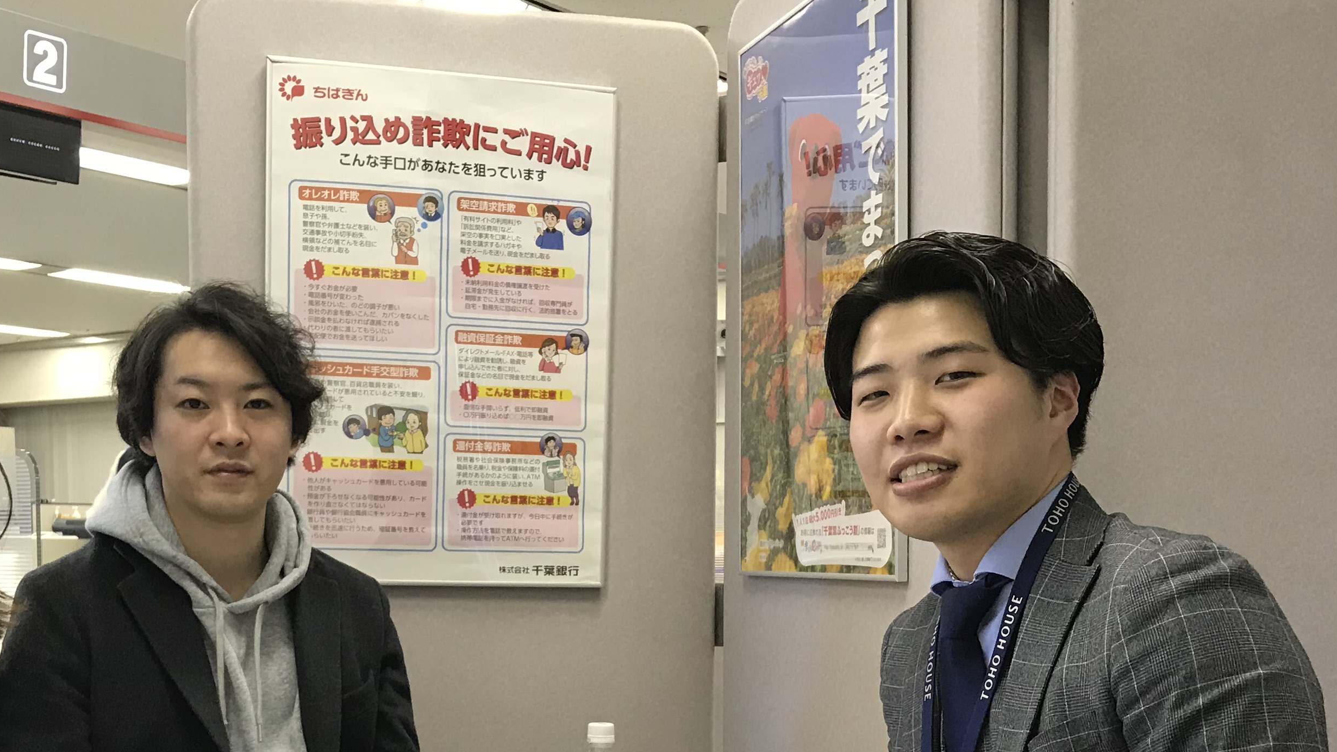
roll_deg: +0.3
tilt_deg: -3.1
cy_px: 673
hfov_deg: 41.0
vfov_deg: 23.3
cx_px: 481
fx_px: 1773
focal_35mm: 50
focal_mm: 3.99
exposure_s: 1/33
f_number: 1.8
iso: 32
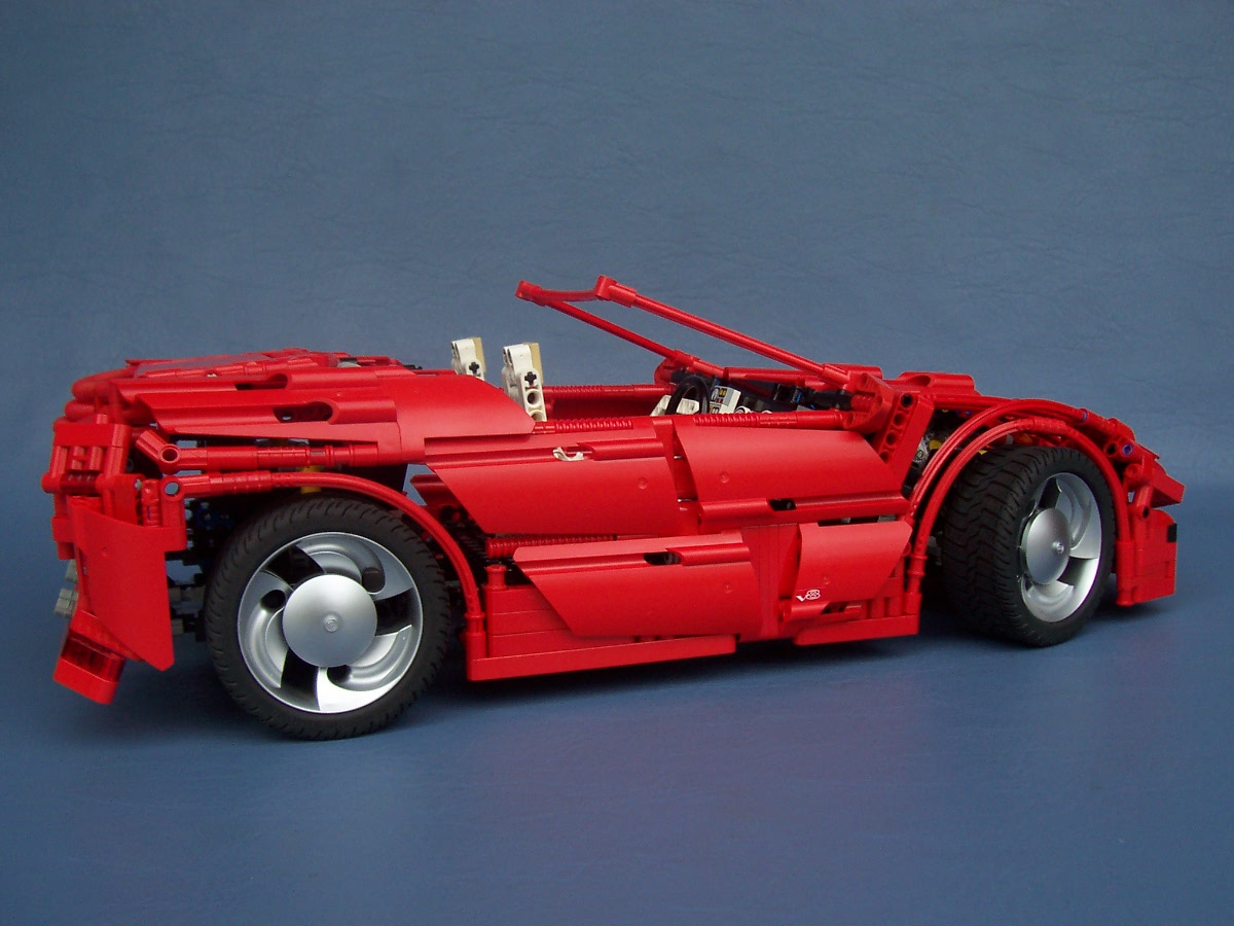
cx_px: 617
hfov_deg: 50.1
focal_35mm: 37
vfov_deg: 38.7
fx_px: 1319
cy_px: 463
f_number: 2.8
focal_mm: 5.6
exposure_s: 1/500
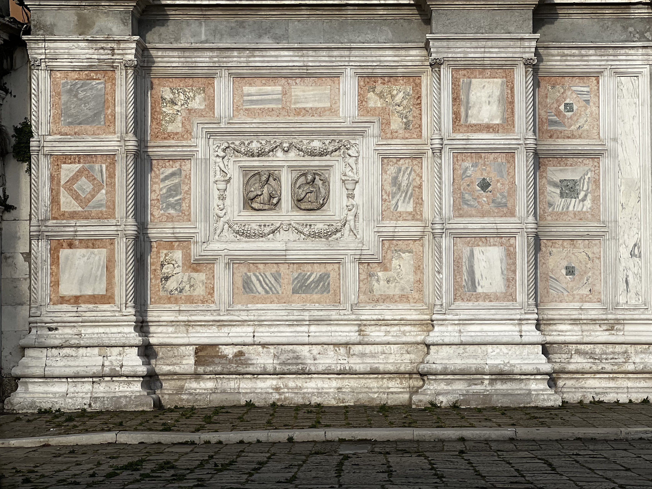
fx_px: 1714
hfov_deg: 21.5
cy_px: 226
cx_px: 380
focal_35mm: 91
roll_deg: +0.8
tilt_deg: +3.9
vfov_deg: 16.2
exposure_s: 1/592
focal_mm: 9
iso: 32
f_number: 2.8
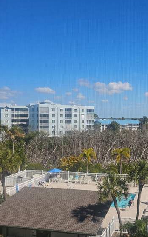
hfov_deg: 34.1
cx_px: 136
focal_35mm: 35
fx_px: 226
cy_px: 123
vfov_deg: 55.3
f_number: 1.7
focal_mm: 6.3
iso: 10
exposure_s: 1/641
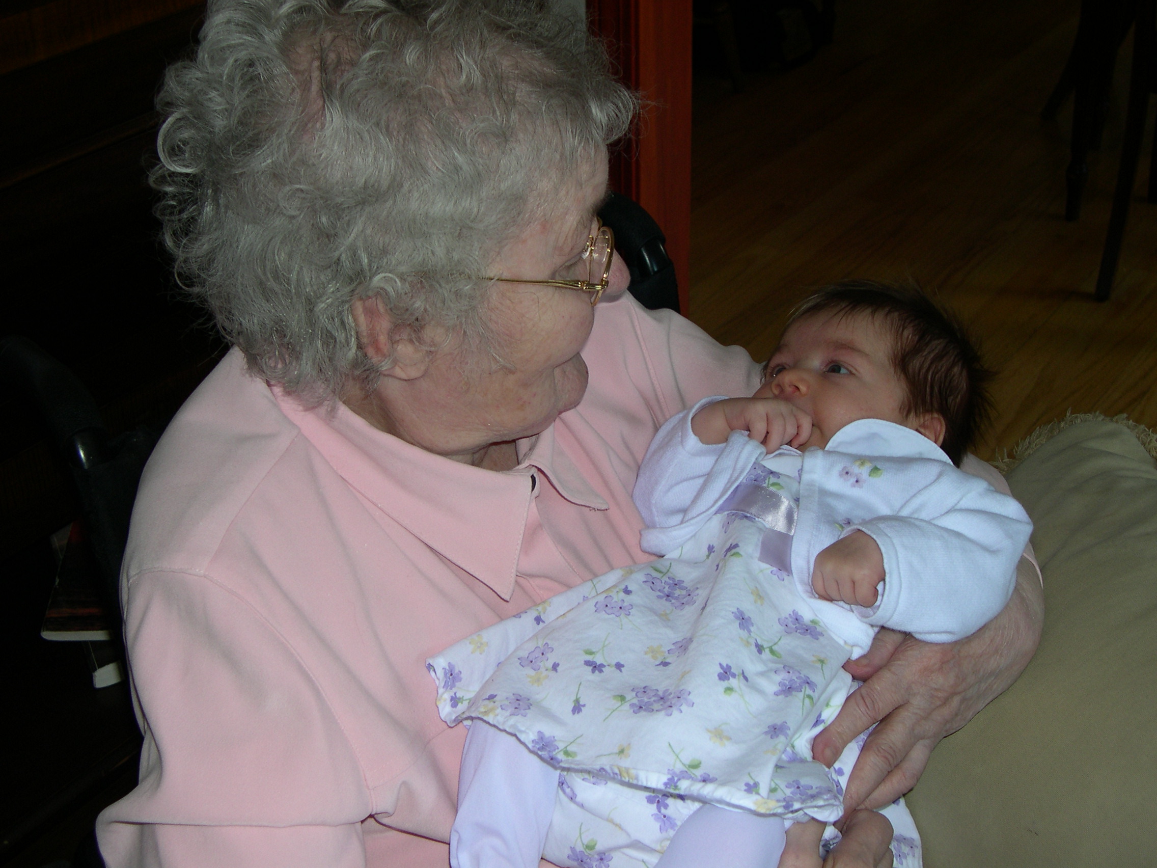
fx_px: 1571
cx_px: 578
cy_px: 434
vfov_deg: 30.9
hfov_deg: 40.4
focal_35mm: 47
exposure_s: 1/60
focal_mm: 10.1
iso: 100
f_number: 3.1
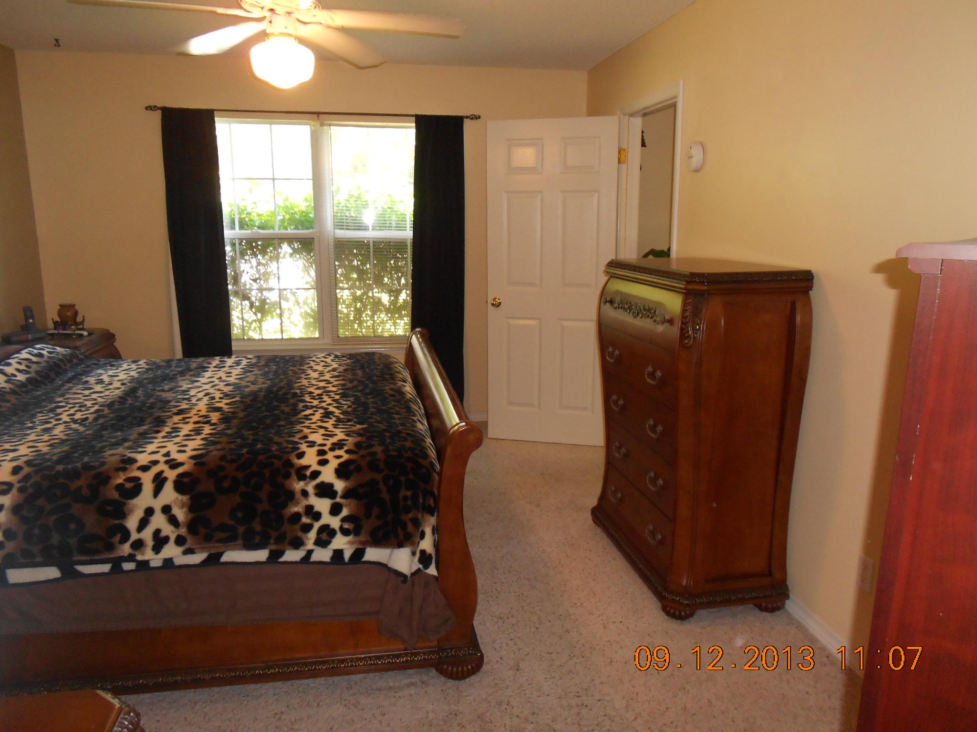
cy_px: 366
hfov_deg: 67.3
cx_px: 488
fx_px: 734
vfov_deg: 53.1
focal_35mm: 26
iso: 200
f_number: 3.2
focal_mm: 4.6
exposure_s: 1/25
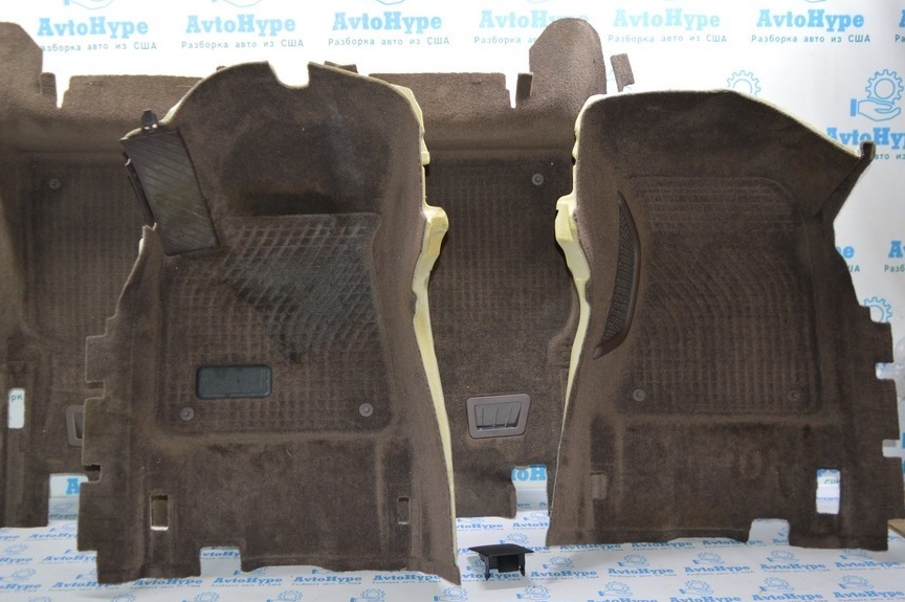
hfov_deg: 58.7
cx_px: 413
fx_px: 804
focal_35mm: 32
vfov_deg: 41.1
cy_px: 305
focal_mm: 18
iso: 500
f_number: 3.5
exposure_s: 1/60
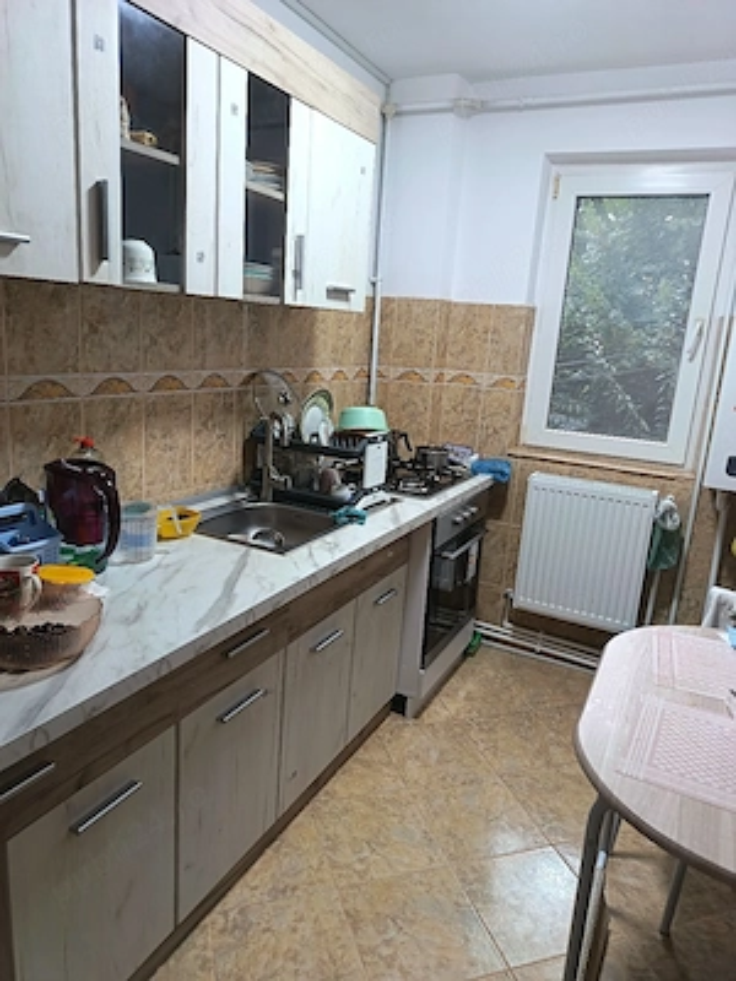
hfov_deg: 56.8
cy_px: 490
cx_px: 368
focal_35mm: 24
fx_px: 680
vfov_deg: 71.6
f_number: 1.75
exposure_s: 1/33.3
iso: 752
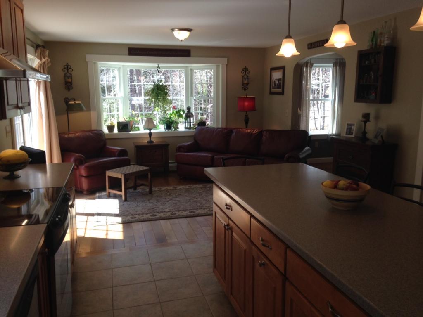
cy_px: 158
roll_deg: +0.0
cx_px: 212
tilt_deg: -10.1
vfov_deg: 42.9
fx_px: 403
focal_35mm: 33
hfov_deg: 55.4
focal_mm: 4.12
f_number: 2.4
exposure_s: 1/120
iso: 64
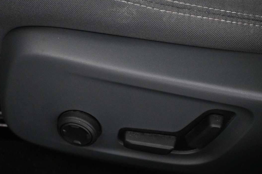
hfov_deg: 40.1
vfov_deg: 27.3
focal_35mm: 49
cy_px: 103
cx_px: 134
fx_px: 359
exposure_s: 1/60
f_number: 4
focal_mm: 21.5
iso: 4000
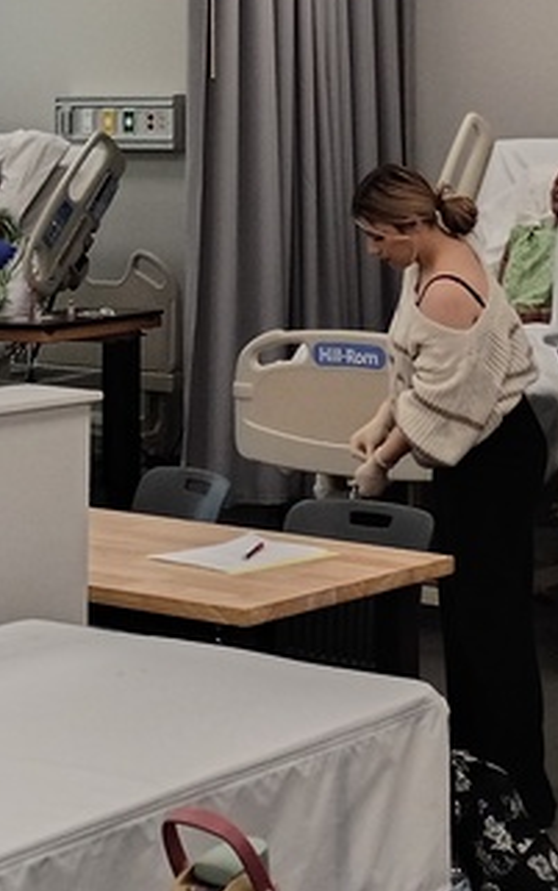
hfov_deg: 13.4
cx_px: 350
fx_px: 2381
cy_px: 3
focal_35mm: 98
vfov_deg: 20.5
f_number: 1.8
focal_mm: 4.27
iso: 217
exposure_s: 1/60
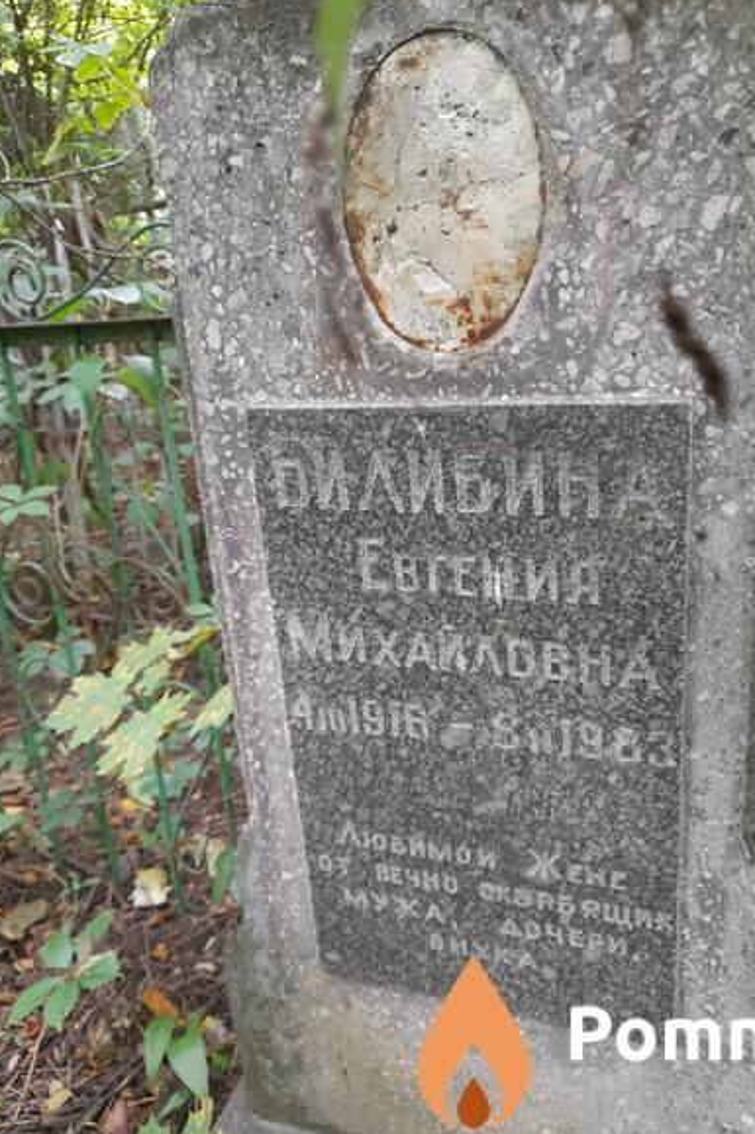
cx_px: 428
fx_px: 850
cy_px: 549
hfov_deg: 47.8
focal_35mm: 27
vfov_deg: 67.4
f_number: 2
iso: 250
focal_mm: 4.6
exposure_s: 1/50
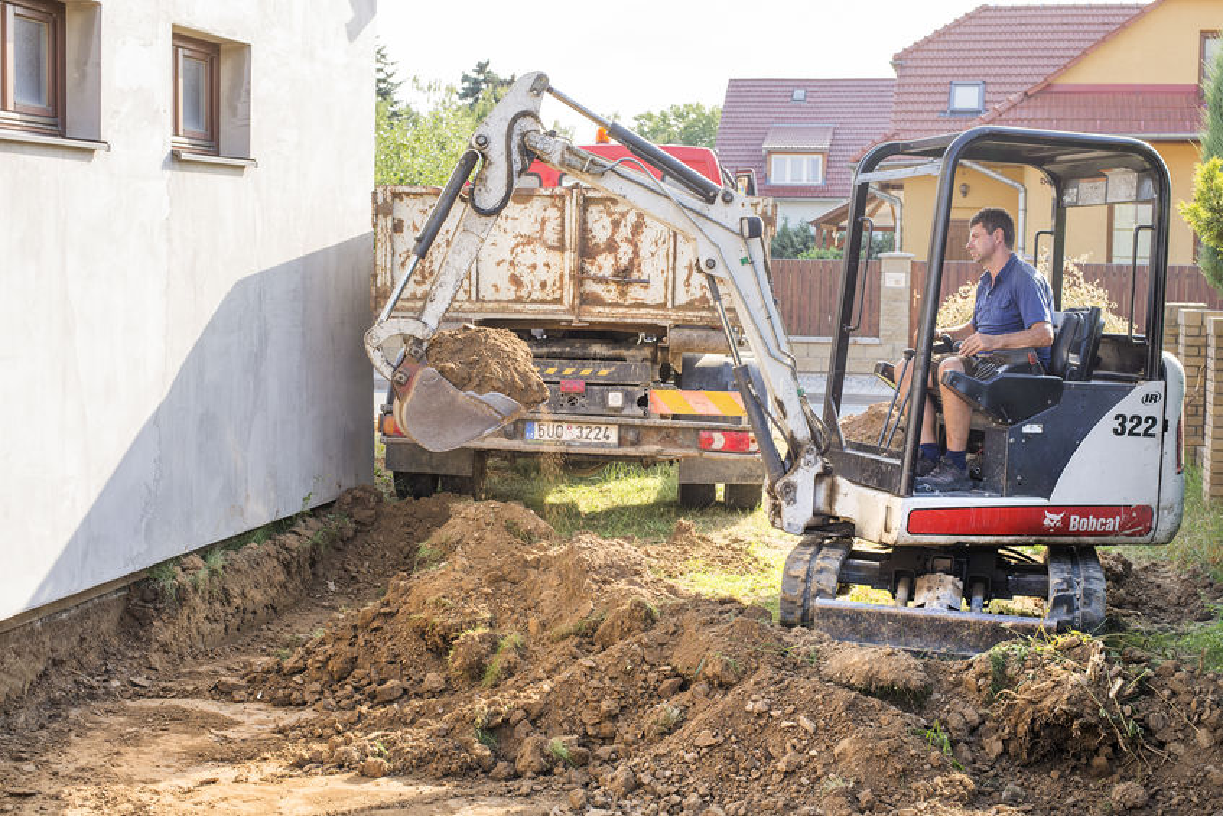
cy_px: 408
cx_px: 612
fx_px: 1699
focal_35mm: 50
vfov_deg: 27.0
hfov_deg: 39.6
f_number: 6.7
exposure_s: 1/180
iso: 250
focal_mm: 50
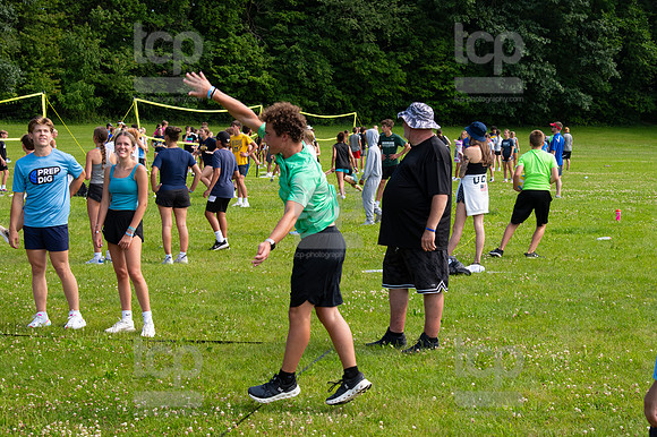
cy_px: 218
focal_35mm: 69
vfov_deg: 19.7
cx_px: 328
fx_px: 1258
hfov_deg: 29.3
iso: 250
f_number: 5.6
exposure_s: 1/800
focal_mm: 46
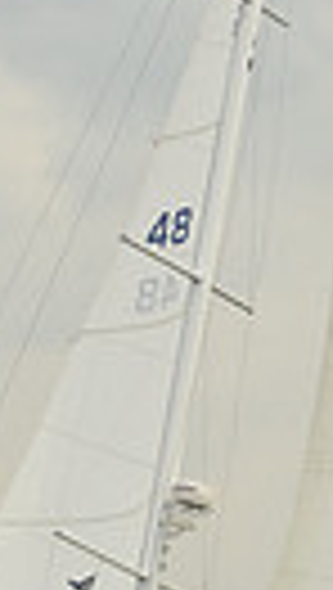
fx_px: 5070
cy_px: 554
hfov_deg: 3.8
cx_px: 160
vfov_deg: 6.6
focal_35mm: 324
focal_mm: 70
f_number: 8
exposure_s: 1/800
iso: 250
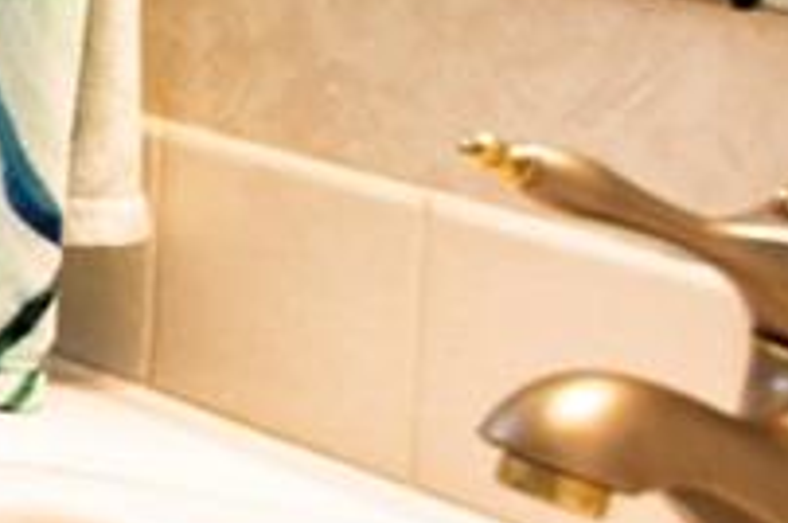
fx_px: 2601
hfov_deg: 10.6
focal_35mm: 119
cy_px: -400
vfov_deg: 10.8
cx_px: -1685
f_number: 3.5
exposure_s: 1/50
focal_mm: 15
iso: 100
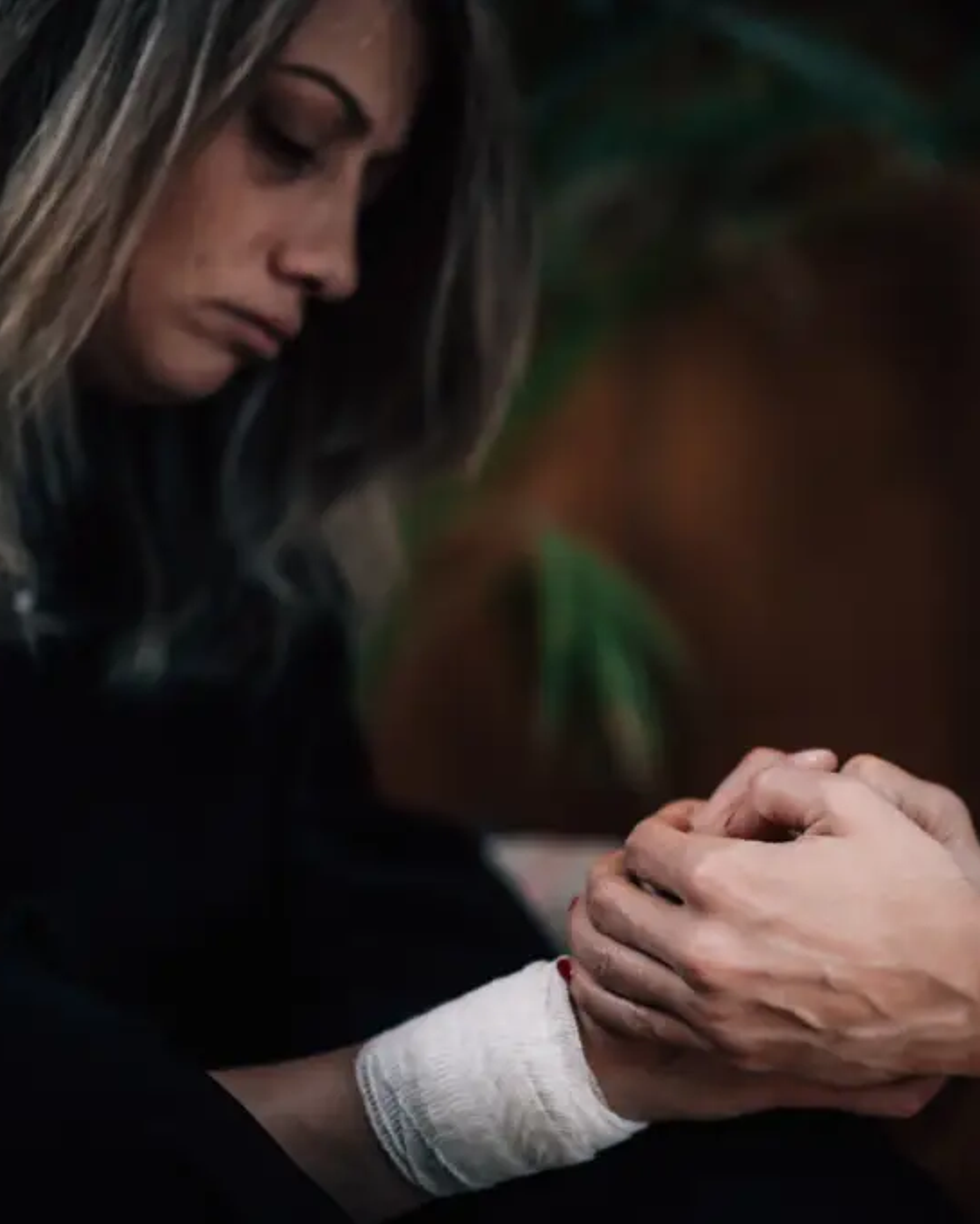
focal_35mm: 120
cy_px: 612
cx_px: 809
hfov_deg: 12.8
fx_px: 4350
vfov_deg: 16.0
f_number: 1.8
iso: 64
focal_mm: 85
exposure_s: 1/200
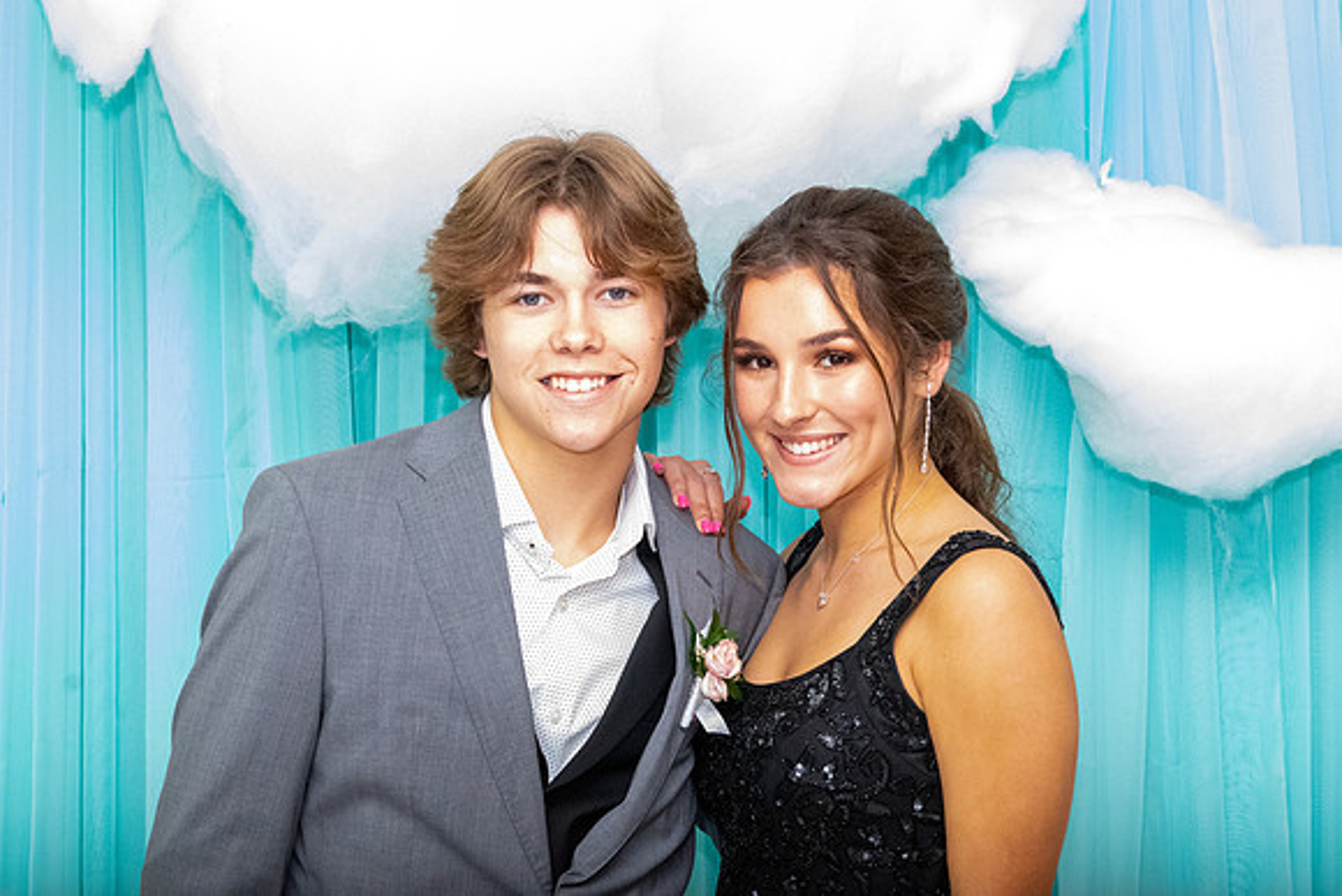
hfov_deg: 20.6
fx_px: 3691
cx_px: 671
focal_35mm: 99
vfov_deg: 13.8
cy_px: 448
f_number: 11
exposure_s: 1/250
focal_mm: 66
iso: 9000
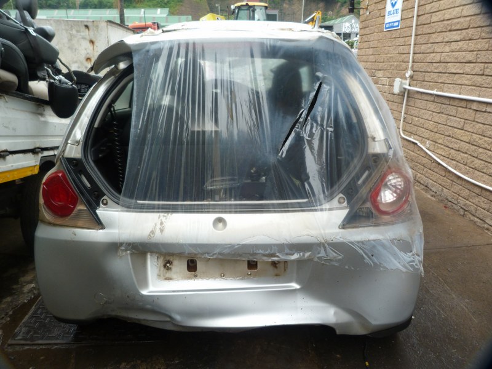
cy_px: 184
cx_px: 246
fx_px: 355
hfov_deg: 69.4
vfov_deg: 54.9
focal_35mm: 25
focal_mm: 4.5
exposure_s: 1/60
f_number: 2.8
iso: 100
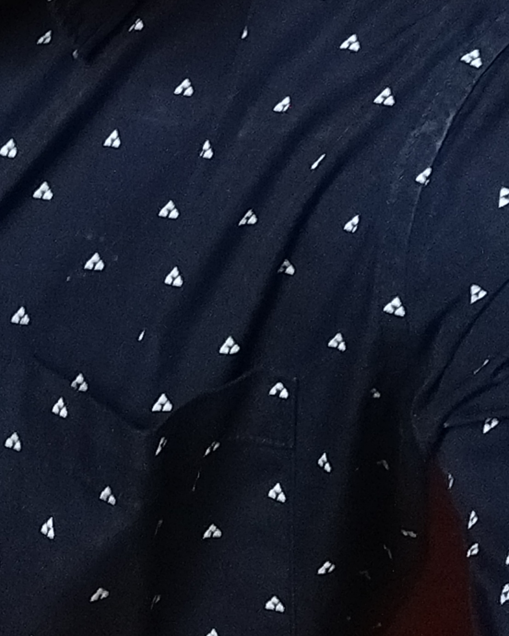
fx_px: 1224
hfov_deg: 23.2
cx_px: 110
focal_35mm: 65
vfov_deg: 22.5
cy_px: -378
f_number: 2
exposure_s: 1/20
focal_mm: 3.52
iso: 640
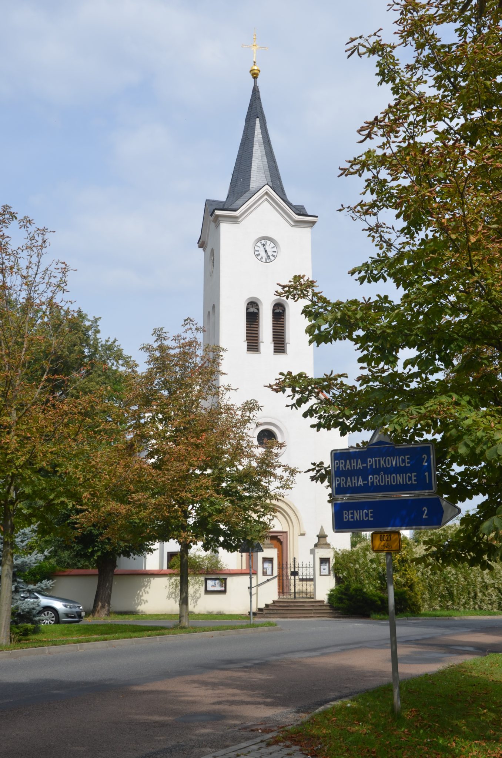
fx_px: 1009
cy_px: 379
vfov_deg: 41.2
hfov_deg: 27.9
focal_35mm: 48
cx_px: 251
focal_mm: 32
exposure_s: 1/250
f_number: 8
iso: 100
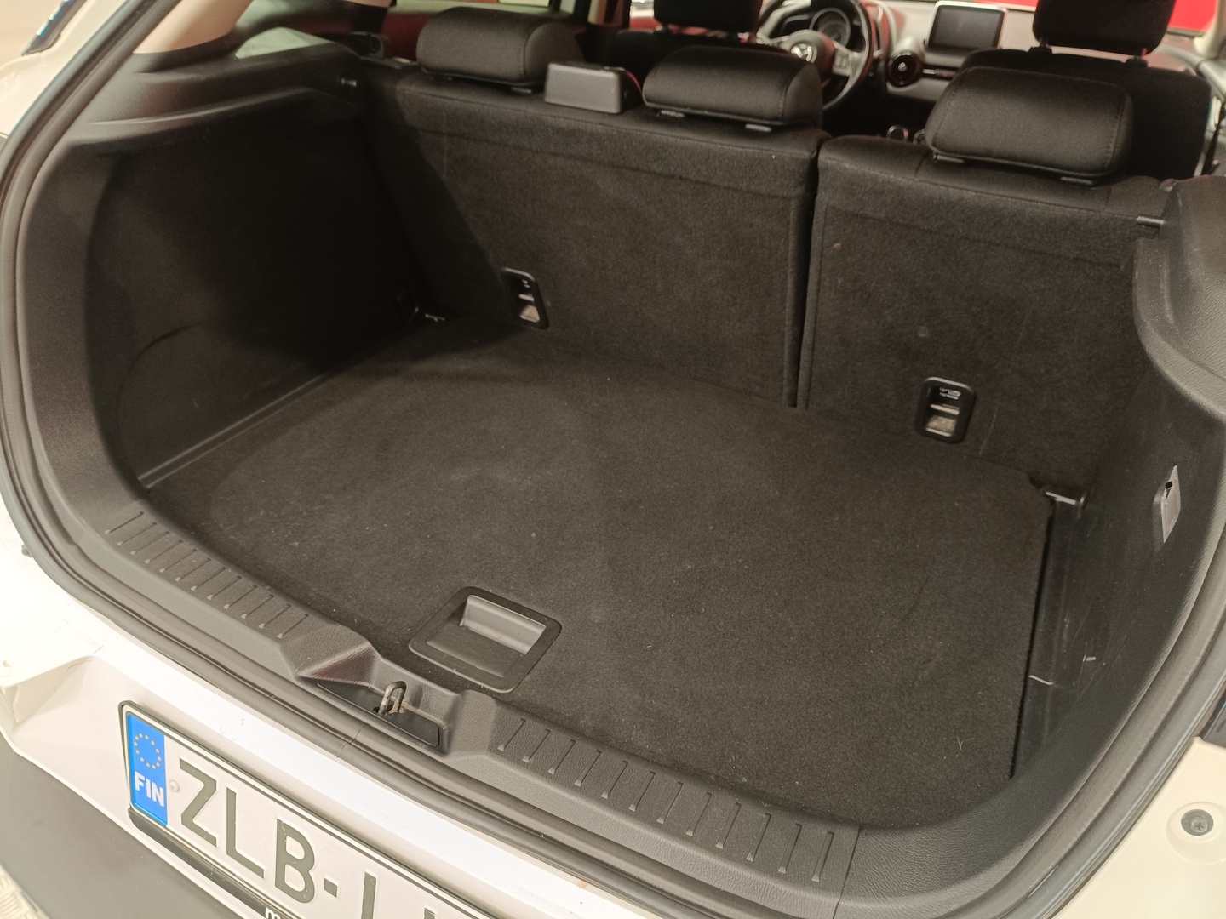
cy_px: 460
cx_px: 613
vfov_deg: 56.8
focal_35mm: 24
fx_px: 850
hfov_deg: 71.6
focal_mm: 5.59
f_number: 1.88
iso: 611
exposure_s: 1/50.1
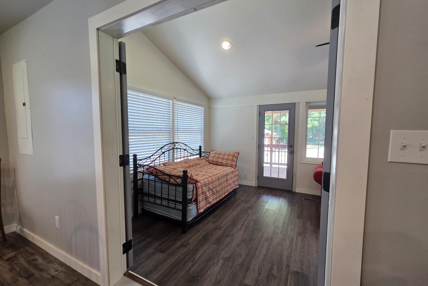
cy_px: 146
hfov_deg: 104.2
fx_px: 166
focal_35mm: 14
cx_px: 216
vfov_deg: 81.2
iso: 200
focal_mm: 2.2
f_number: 2.2
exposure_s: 1/120
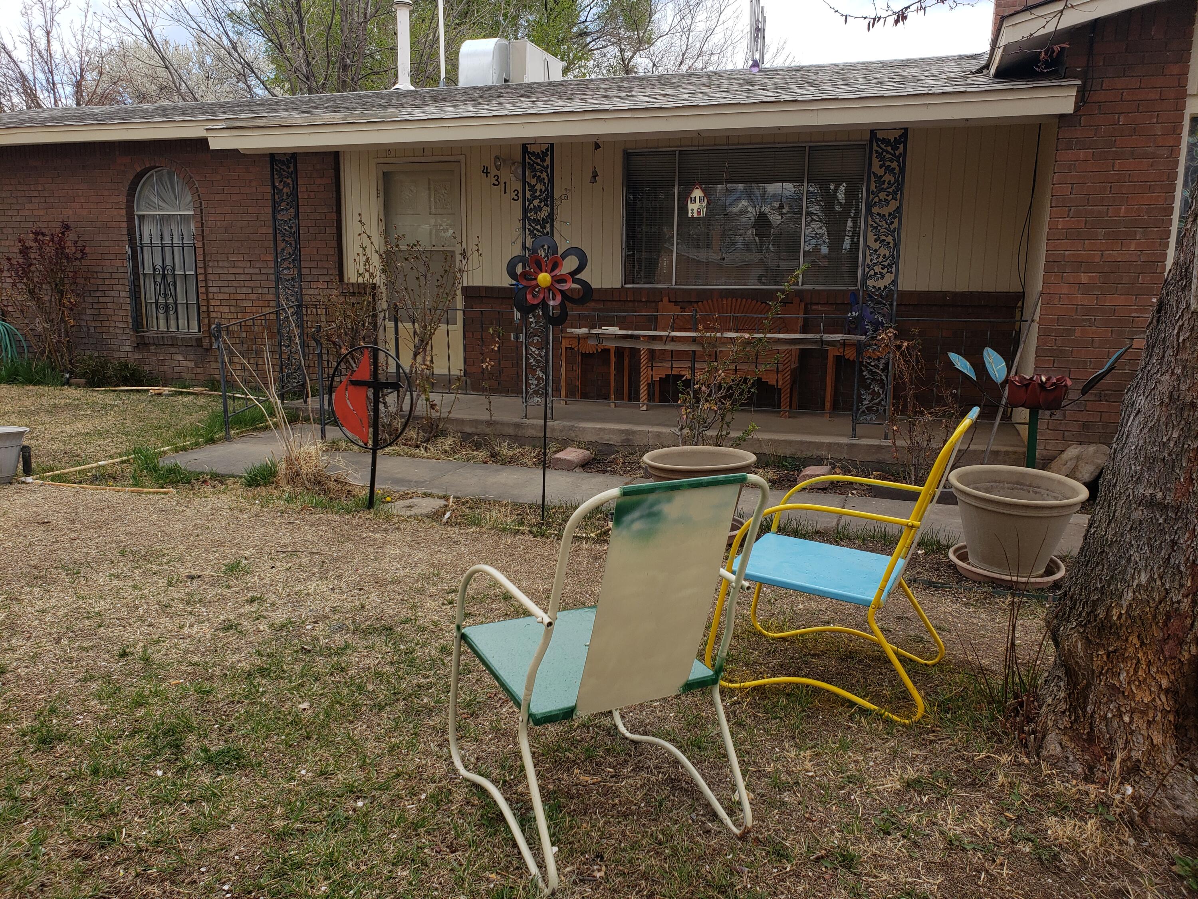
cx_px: 599
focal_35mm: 26
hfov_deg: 67.3
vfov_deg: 53.1
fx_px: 900
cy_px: 450
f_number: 2.4
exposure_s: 1/703
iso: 50
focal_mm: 4.3
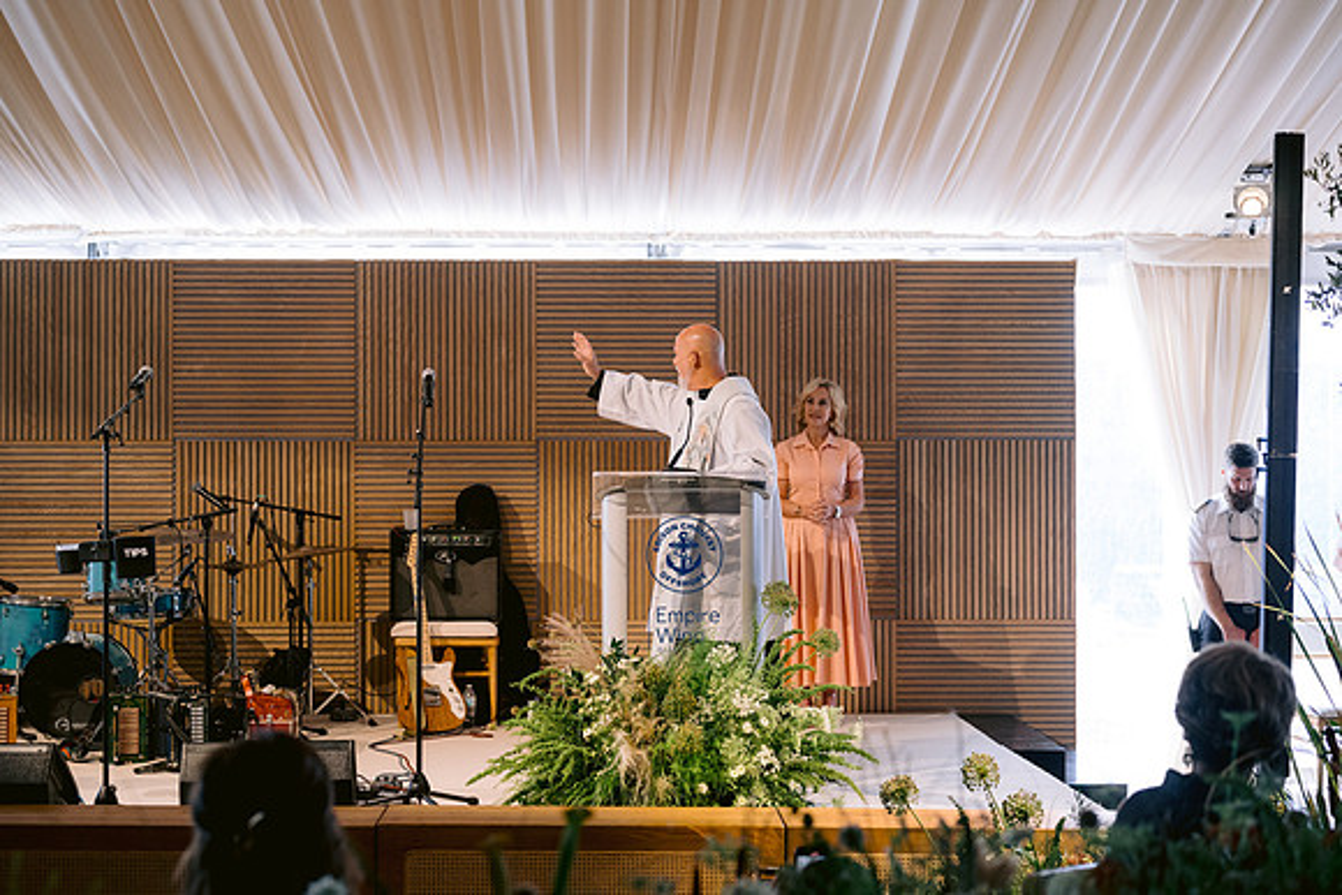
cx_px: 671
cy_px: 448
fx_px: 1864
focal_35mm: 50
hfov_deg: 39.6
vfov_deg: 27.0
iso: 800
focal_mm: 50
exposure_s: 1/160
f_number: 2.8
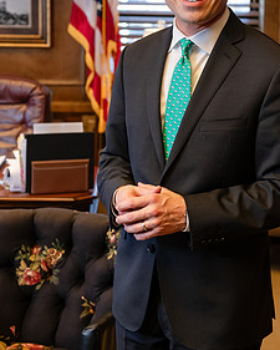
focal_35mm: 97
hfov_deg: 15.9
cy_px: 110
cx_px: 139
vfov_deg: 19.7
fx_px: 1004
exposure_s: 1/200
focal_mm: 50
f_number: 3.5
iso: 640
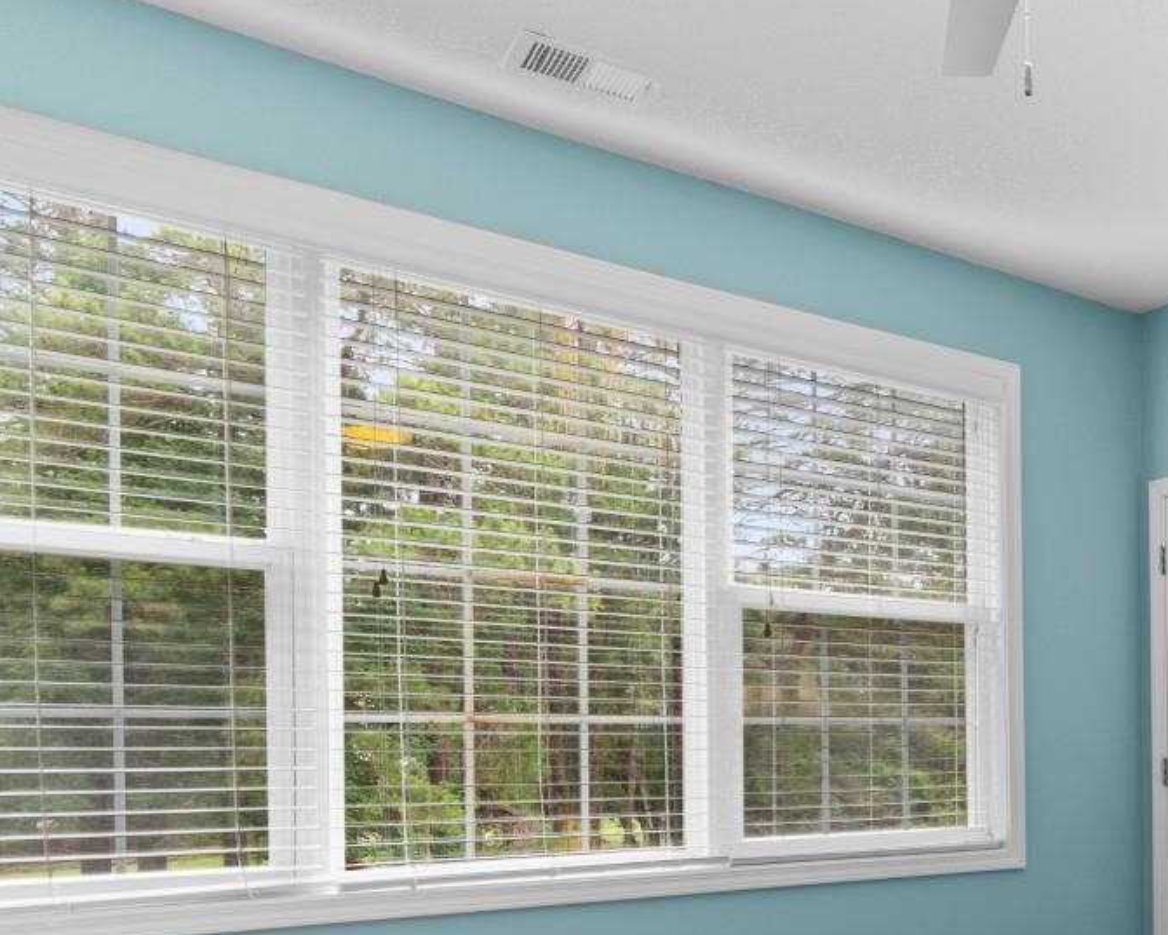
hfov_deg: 43.0
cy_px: 740
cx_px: 1239
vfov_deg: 41.6
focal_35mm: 34
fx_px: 1175
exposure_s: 1/8
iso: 100
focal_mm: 10
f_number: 4.5
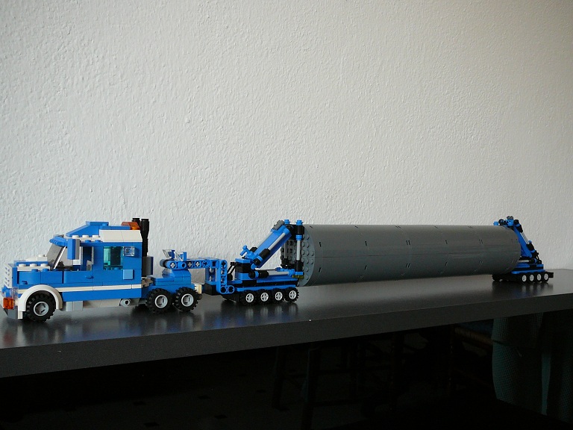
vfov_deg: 40.7
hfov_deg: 52.6
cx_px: 286
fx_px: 579
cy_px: 215
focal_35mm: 35
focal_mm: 5.2
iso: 160
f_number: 2.8
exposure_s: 1/30
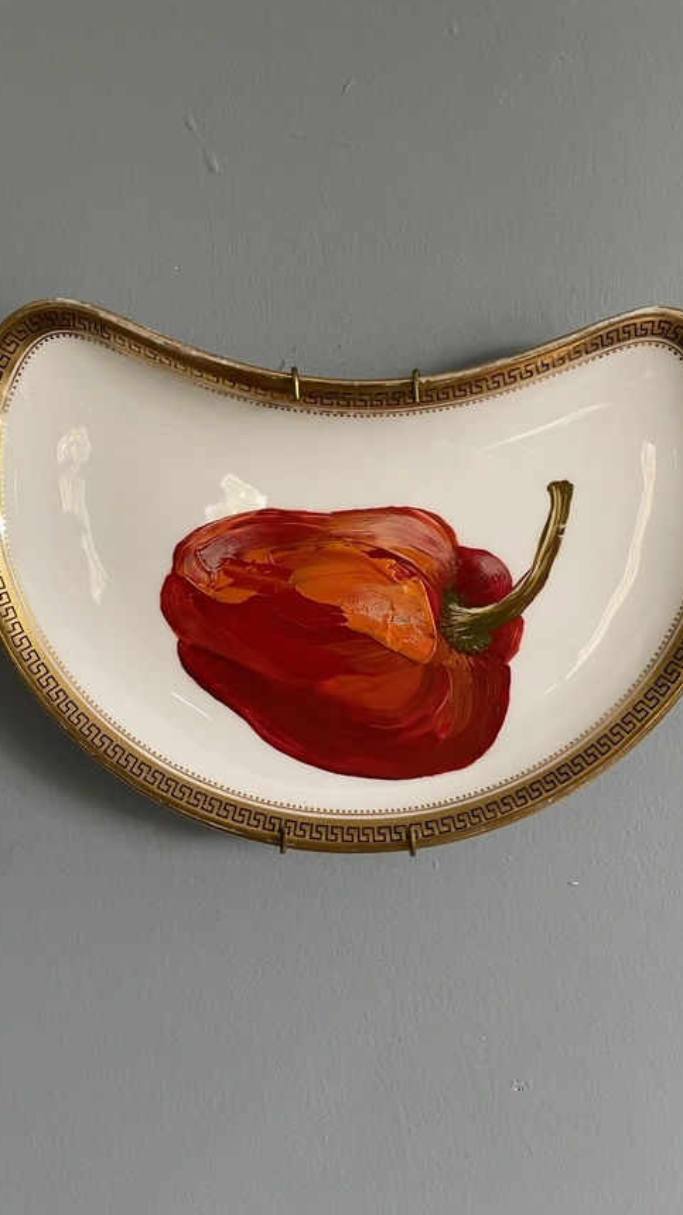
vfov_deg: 66.1
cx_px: 332
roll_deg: +0.3
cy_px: 616
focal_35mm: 29
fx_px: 935
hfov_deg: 40.1
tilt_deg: -8.2
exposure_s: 1/60
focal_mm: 4.2
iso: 200
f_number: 1.6
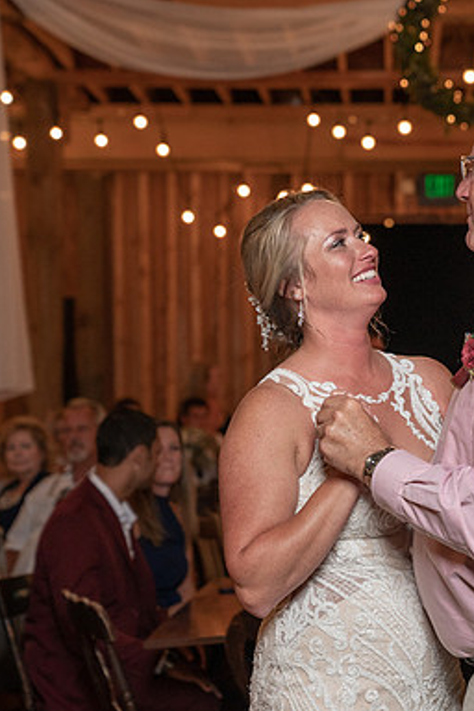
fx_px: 2153
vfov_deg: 18.8
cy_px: 356
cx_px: 417
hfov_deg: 12.5
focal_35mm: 109
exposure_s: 1/200
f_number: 4
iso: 2000
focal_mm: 70
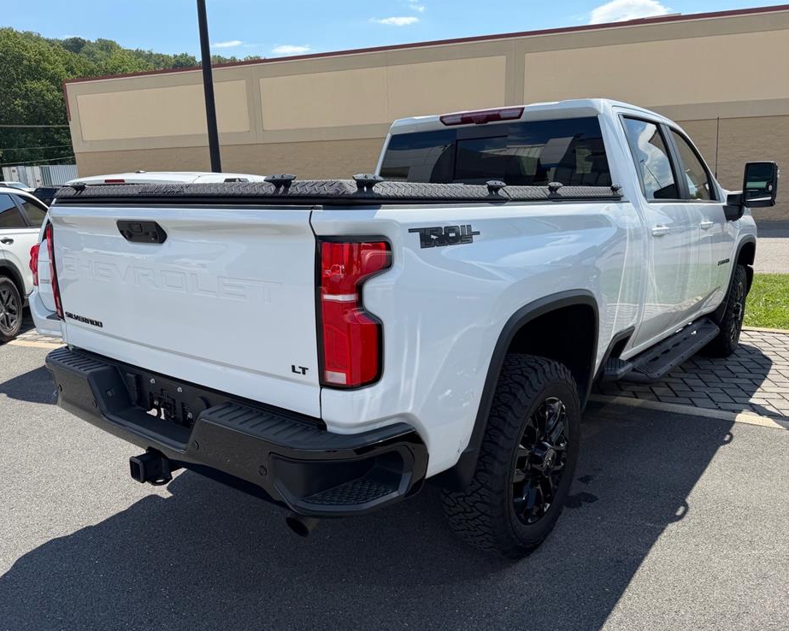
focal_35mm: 26
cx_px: 380
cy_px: 325
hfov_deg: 66.0
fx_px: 607
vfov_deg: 54.9
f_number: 1.78
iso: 80
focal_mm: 6.76
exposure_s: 1/2525
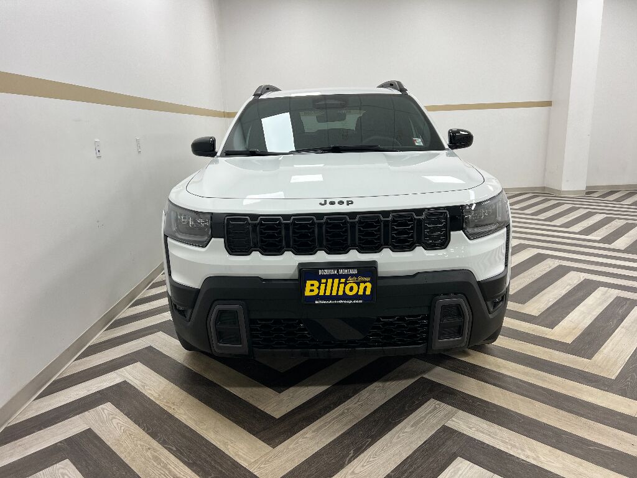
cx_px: 318
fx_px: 478
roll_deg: +2.6
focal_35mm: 26
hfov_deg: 67.3
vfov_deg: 53.1
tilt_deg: -13.6
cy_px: 239
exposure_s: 1/120
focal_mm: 5.7
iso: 64
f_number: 1.5
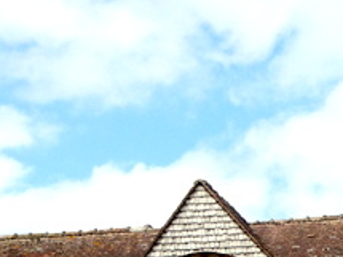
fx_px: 1585
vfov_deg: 8.9
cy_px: 444
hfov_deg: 11.9
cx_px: 496
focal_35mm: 160
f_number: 4
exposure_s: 1/640
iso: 80
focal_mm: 7.3
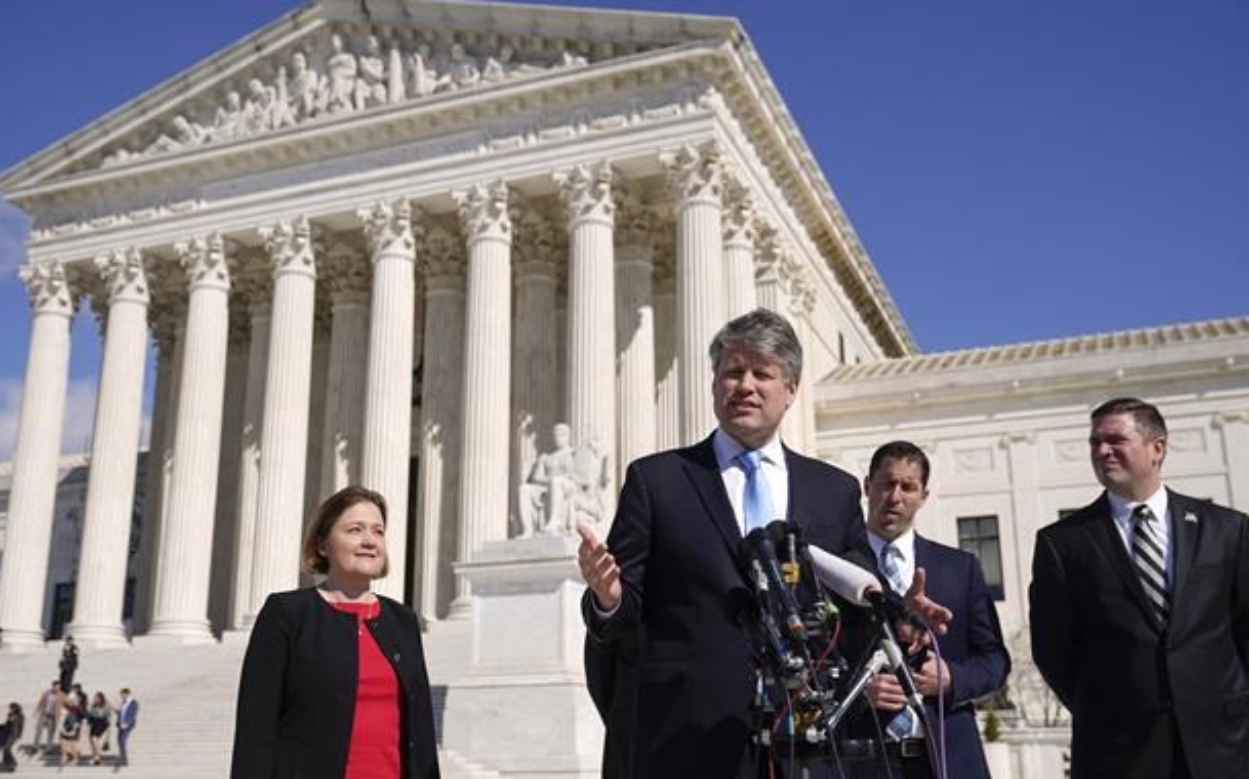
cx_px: 640
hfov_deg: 52.8
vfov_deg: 34.4
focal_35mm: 37
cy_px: 411
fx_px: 1259
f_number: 4
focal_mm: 34
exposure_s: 1/1000
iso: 50
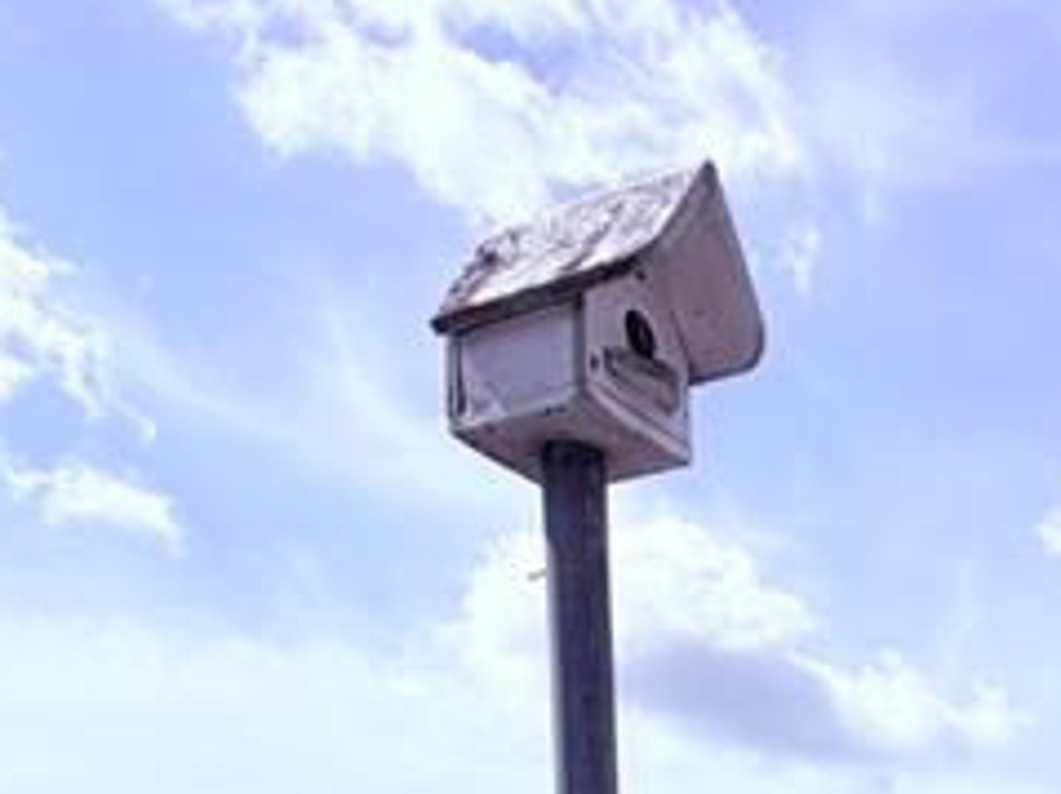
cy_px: 1411
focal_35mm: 60
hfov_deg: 29.3
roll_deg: +1.3
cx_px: 1150
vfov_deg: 19.0
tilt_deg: +0.3
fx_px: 1838
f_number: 2.2
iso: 20
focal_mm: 2.22
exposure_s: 1/1431
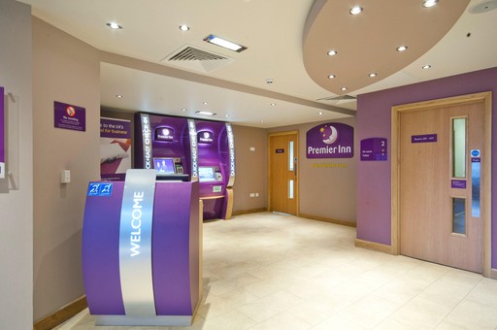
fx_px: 290
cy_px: 165
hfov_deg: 81.3
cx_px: 248
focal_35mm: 21
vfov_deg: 59.4
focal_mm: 14
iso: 200
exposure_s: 1/1.25
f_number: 9
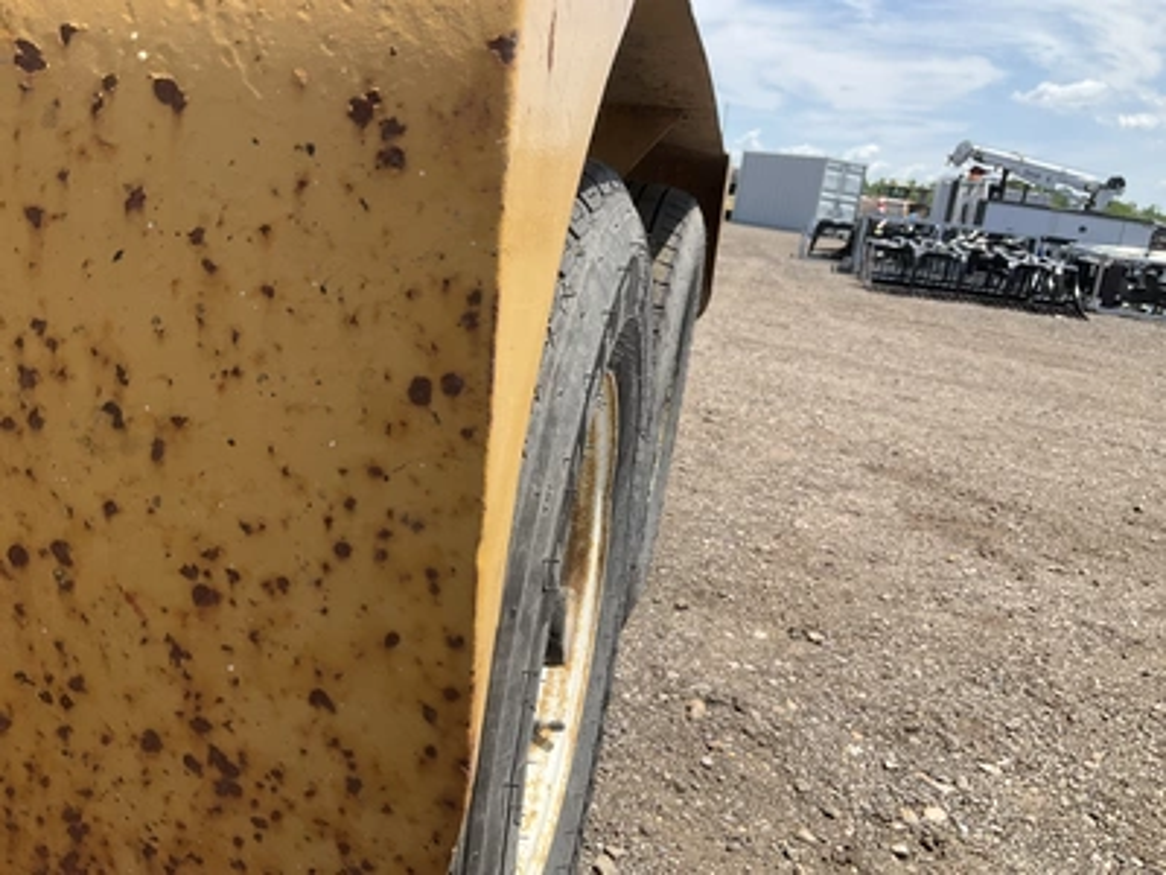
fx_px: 977
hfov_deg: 61.7
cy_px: 438
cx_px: 583
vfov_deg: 48.2
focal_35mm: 29
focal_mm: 3
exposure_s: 1/1221
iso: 25
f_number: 1.8
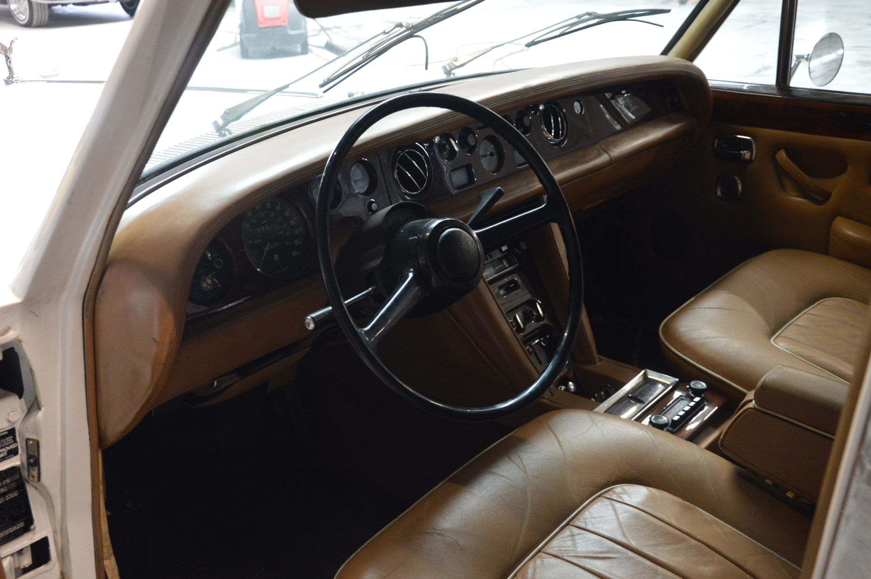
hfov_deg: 51.3
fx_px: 907
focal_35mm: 38
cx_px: 436
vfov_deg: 35.4
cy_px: 290
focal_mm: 25
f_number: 4
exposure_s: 1/15
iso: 1600
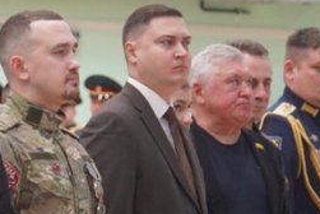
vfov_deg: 4.2
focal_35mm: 326
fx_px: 2905
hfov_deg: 6.3
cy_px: 129
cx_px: -24
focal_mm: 73
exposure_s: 1/160
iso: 3200
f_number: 5.6
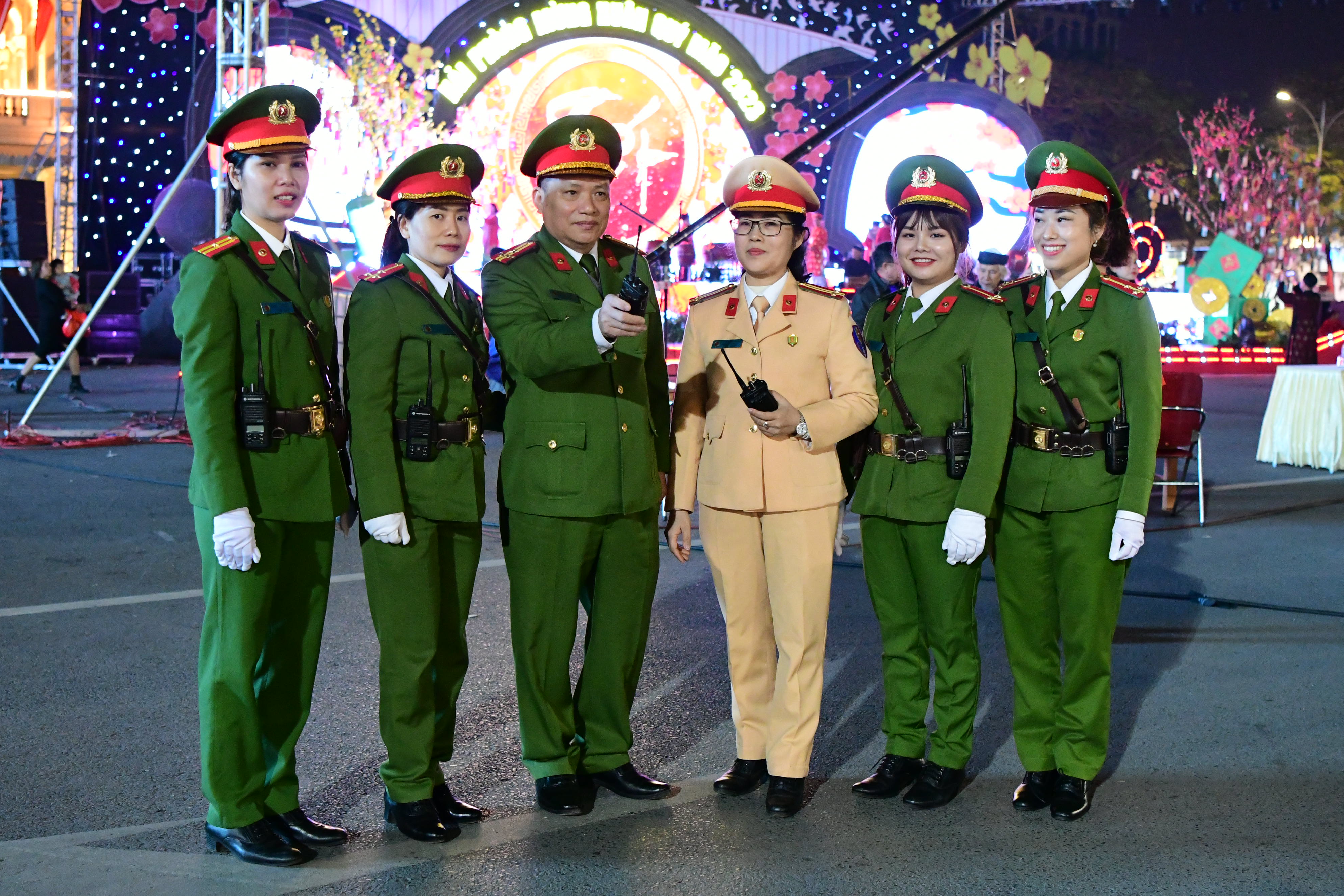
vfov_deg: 28.7
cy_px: 451
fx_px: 1755
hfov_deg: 41.9
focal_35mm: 47
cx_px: 671
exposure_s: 1/100
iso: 6400
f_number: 2.8
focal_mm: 30
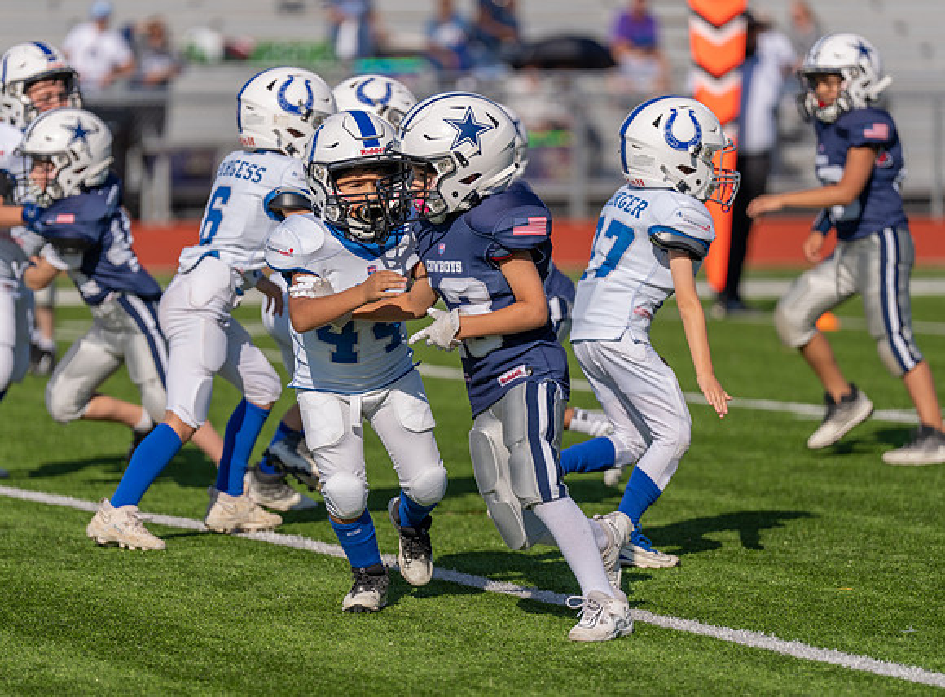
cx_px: 455
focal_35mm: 248
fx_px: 6743
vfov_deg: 5.9
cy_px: 365
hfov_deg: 8.0
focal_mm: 200
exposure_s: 1/4000
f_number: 3.2
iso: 160
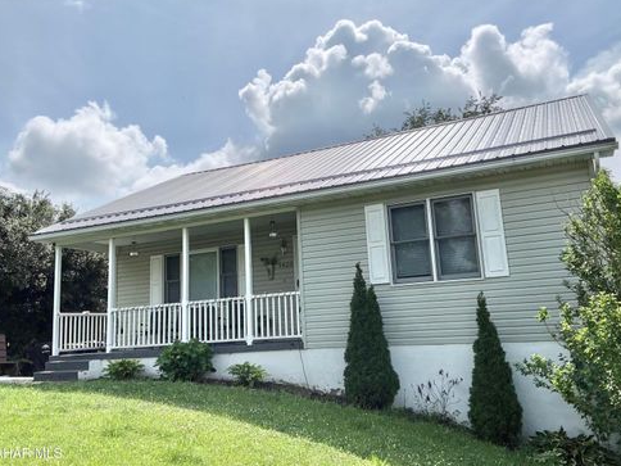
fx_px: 556
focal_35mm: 31
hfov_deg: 58.4
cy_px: 234
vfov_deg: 45.4
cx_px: 313
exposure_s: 1/3831
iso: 25
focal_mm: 2.69
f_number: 1.9
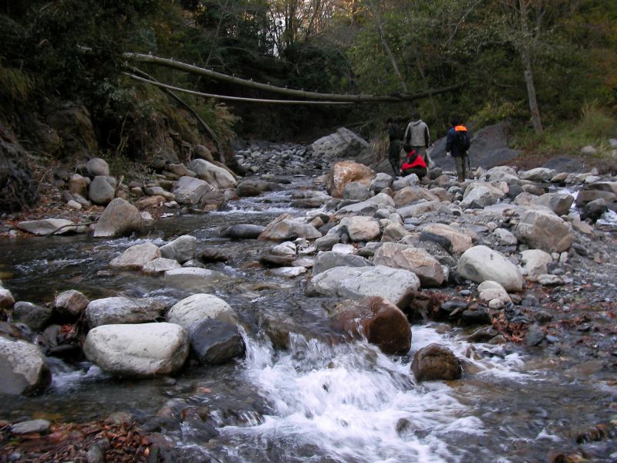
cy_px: 232
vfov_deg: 35.1
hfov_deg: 45.8
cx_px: 308
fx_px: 731
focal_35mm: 41
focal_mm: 6.3
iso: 50
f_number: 3.5
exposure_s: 1/41.3
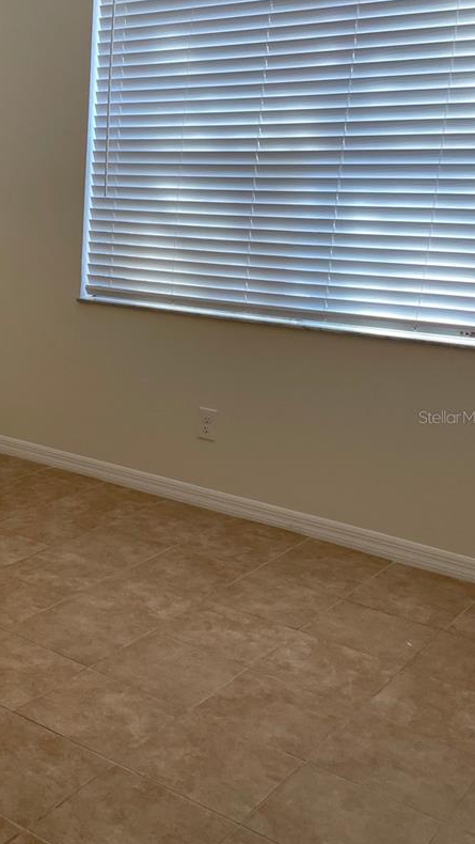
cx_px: 14
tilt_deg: -12.4
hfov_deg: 26.4
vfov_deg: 47.3
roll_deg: -1.8
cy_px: 417
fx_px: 962
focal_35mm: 43
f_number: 1.6
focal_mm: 4.2
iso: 100
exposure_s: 1/120
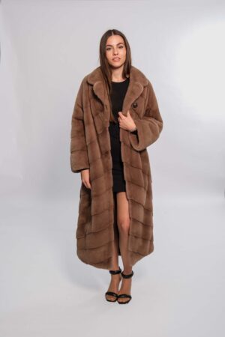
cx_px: 112
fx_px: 450
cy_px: 168
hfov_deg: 28.1
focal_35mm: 48
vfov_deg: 41.1
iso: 100
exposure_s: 1/160
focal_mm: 32.1
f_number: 3.6
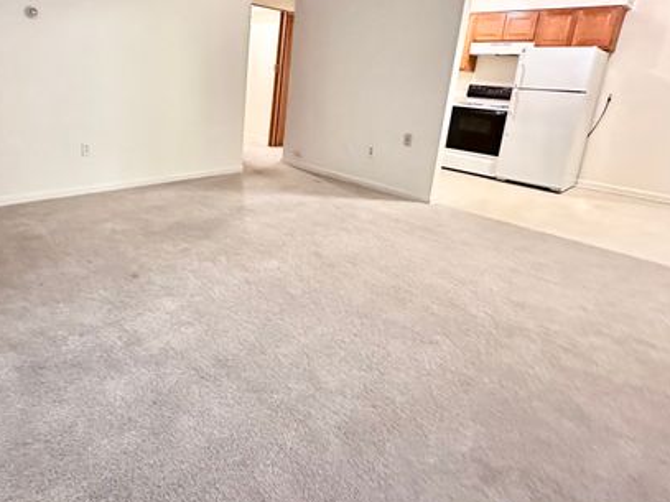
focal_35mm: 22
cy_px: 183
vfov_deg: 60.1
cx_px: 254
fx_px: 426
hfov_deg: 75.1
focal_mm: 2.22
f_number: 2.2
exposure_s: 1/60
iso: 1000
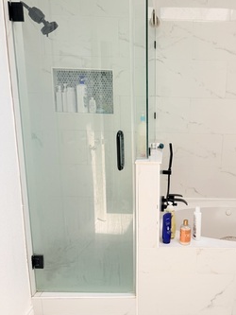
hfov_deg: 38.7
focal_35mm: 36
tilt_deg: -13.9
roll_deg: -1.3
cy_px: 182
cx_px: 176
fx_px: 327
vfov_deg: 51.1
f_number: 1.78
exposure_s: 1/226
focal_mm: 6.76
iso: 64
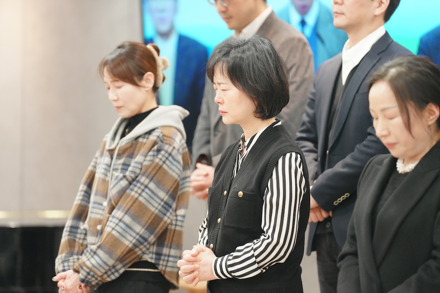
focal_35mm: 159
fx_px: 1943
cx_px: 220
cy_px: 146
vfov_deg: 8.6
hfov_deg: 12.9
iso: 3200
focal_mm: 159
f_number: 2.8
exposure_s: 1/125
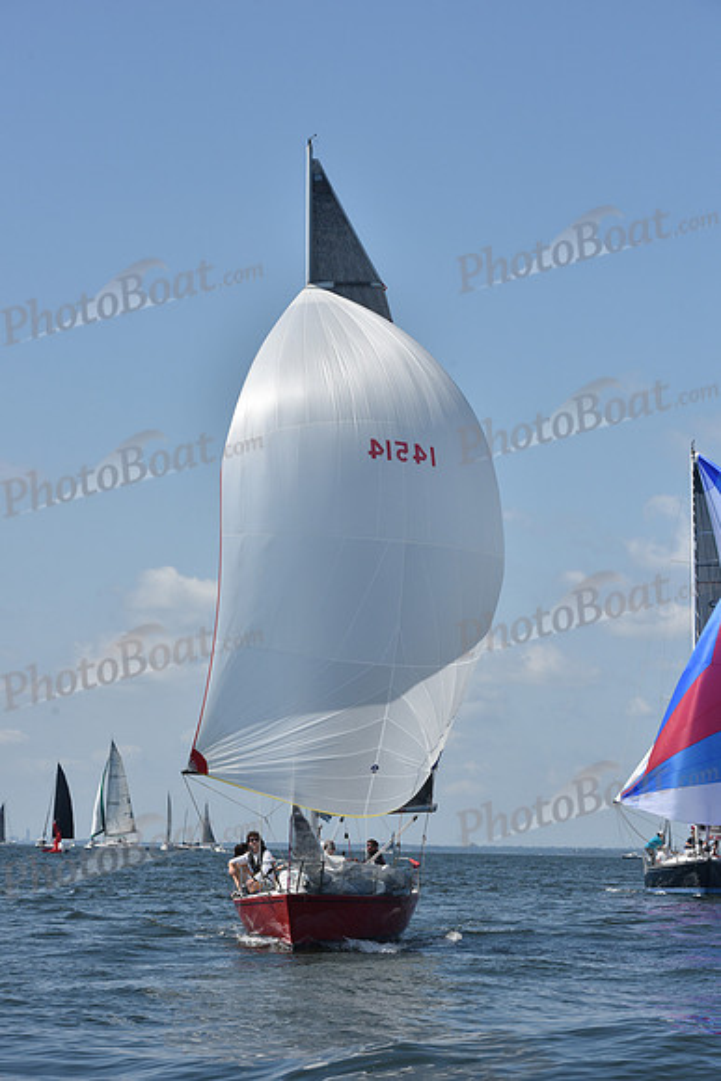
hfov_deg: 14.0
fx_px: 2942
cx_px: 360
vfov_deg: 20.8
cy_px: 540
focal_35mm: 98
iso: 320
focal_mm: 98
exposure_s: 1/1250
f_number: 10
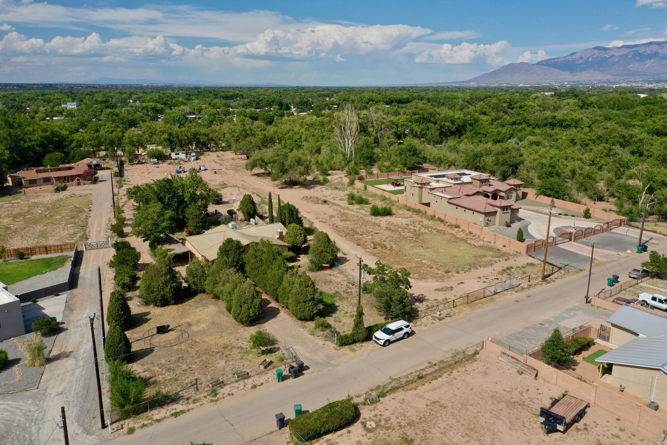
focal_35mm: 28
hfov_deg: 65.5
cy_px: 222
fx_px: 519
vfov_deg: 46.4
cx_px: 334
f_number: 6.3
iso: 100
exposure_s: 1/640
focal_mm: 10.26
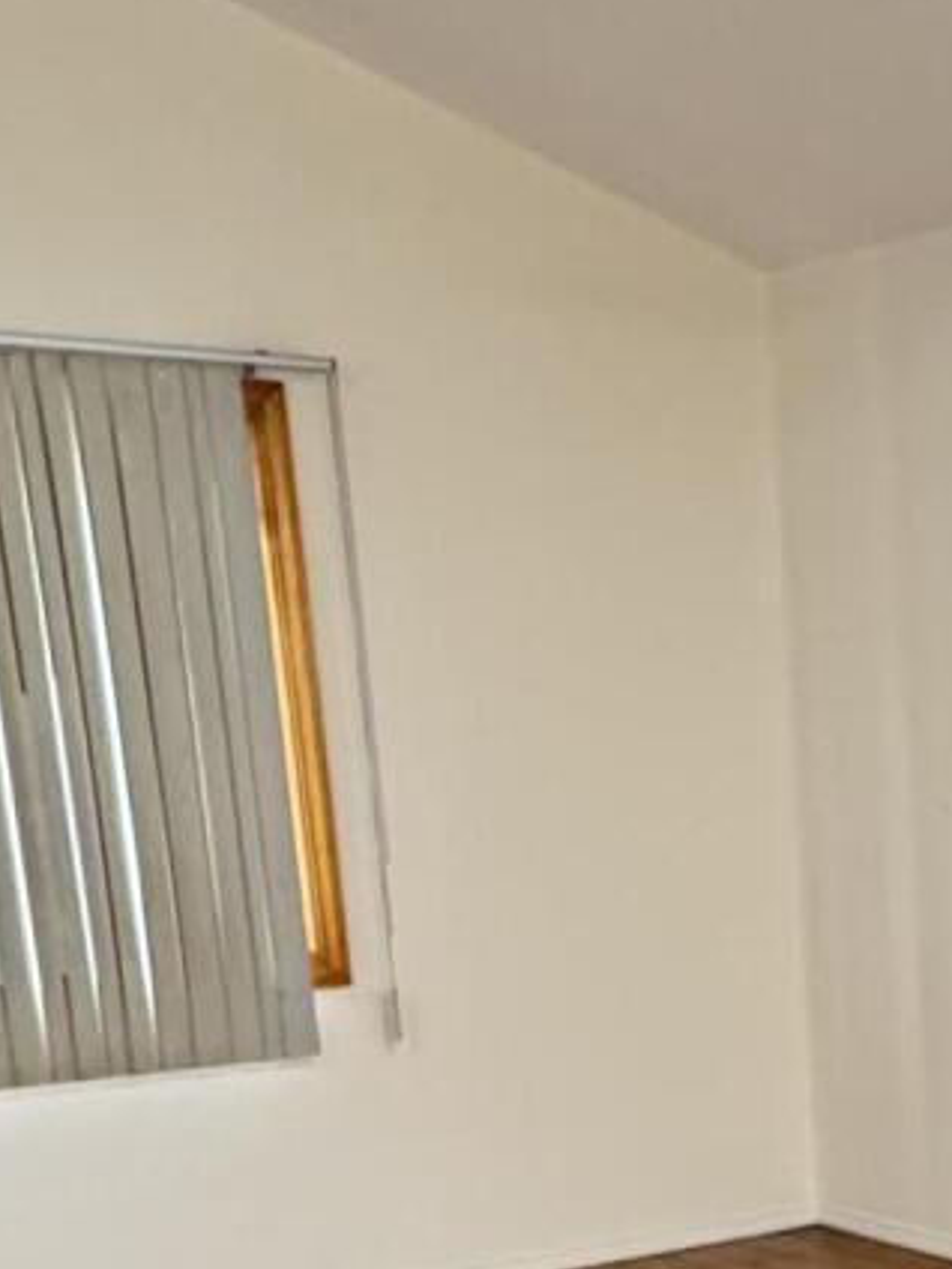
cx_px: 1159
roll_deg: +1.1
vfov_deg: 26.7
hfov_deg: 20.7
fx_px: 2420
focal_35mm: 66
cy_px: 1440
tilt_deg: -17.6
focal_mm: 2.22
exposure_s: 1/60
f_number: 2.2
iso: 640
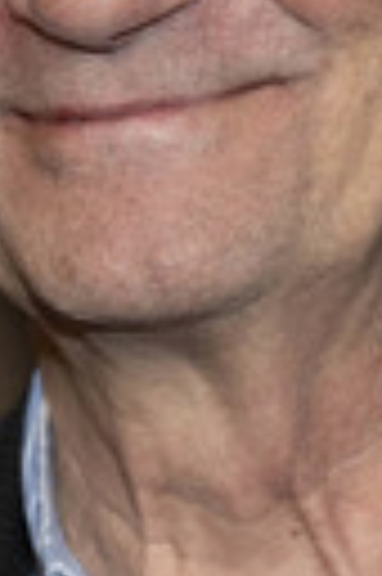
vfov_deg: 7.5
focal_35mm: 274
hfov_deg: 5.0
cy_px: 117
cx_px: 211
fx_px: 4373
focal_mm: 88
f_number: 4
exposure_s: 1/250
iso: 800
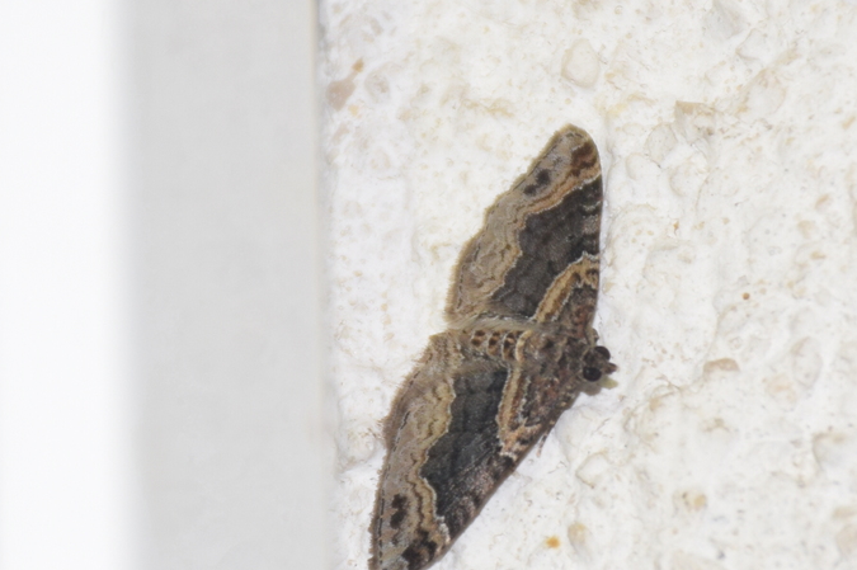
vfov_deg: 4.6
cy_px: 319
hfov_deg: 6.9
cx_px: 489
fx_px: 7112
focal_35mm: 299
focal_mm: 140
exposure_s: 1/60
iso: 320
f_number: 7.1
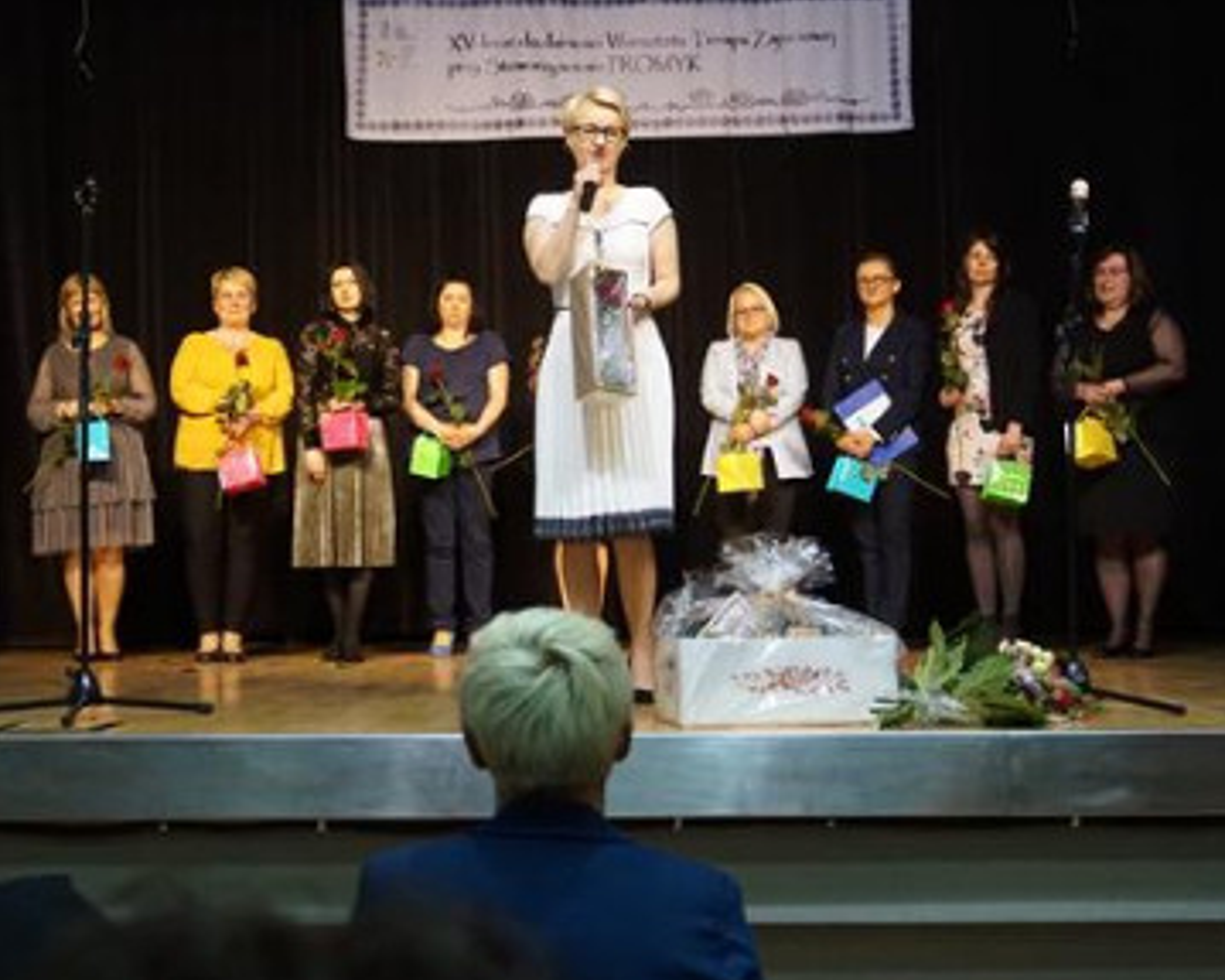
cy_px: 372
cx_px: 543
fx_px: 2030
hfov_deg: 33.5
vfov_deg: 27.0
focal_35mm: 56
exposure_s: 1/160
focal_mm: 26
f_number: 4.5
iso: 3200
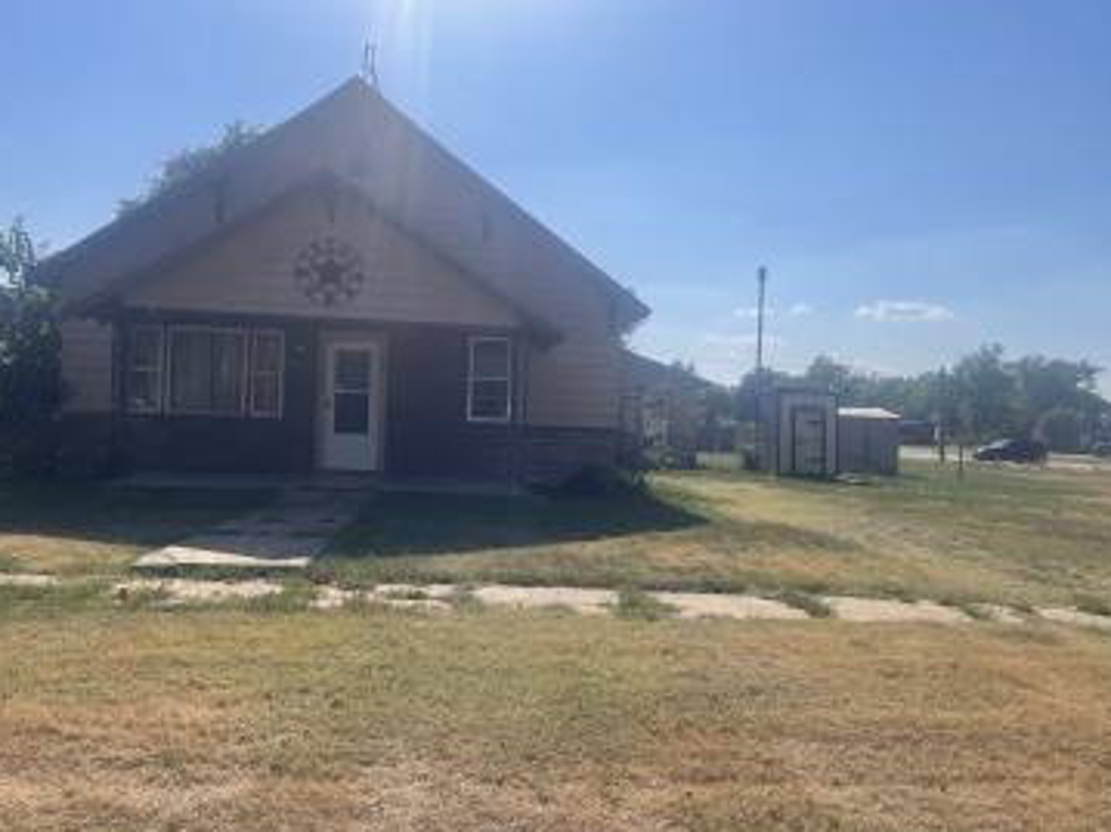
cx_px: 557
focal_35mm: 29
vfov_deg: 48.2
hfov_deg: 61.7
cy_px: 439
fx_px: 930
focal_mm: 4.2
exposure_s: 1/6494
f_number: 1.6
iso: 32
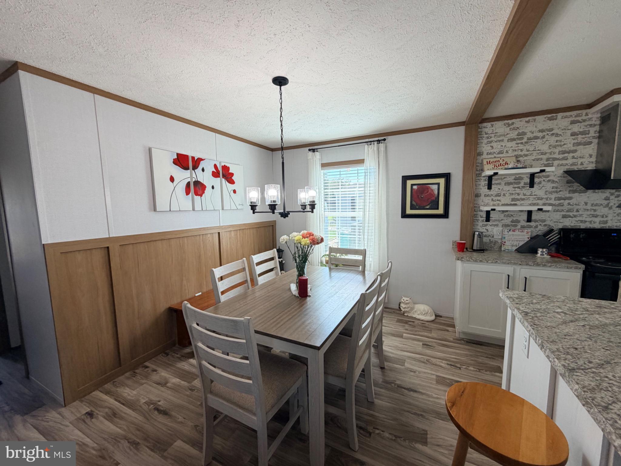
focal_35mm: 14
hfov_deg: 102.1
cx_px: 310
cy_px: 233
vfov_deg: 85.7
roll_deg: +1.1
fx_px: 251
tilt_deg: -6.7
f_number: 2.2
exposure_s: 1/120
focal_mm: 2.22
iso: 100
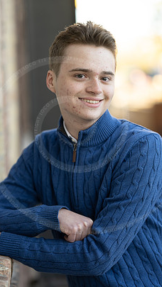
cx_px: 80
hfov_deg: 12.2
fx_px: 756
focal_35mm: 99
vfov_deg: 21.6
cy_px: 142
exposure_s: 1/160
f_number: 1.8
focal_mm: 85
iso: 100
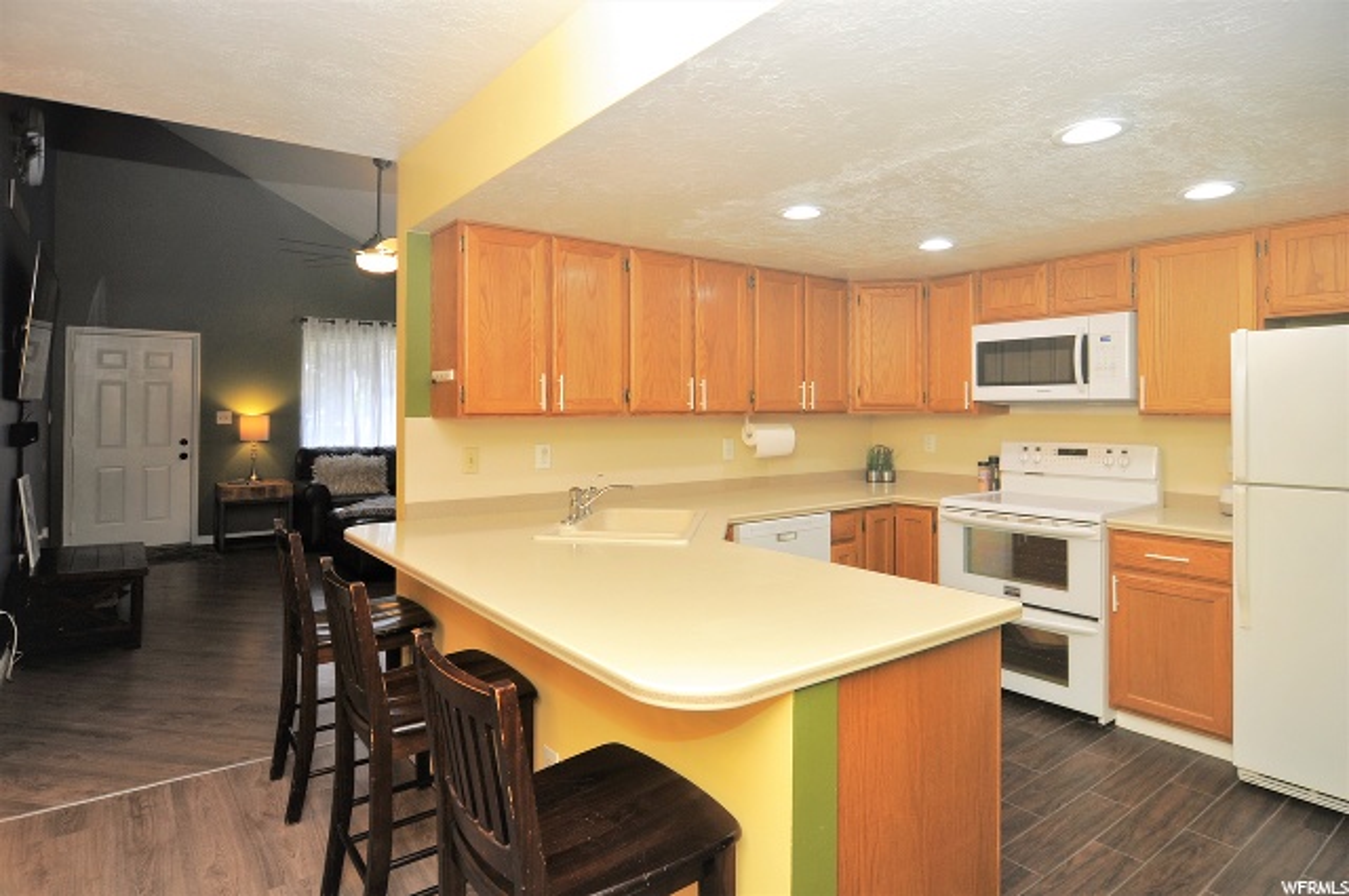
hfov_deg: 90.1
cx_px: 674
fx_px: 674
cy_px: 448
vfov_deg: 67.2
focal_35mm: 18
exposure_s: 1/60
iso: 200
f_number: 4
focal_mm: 12
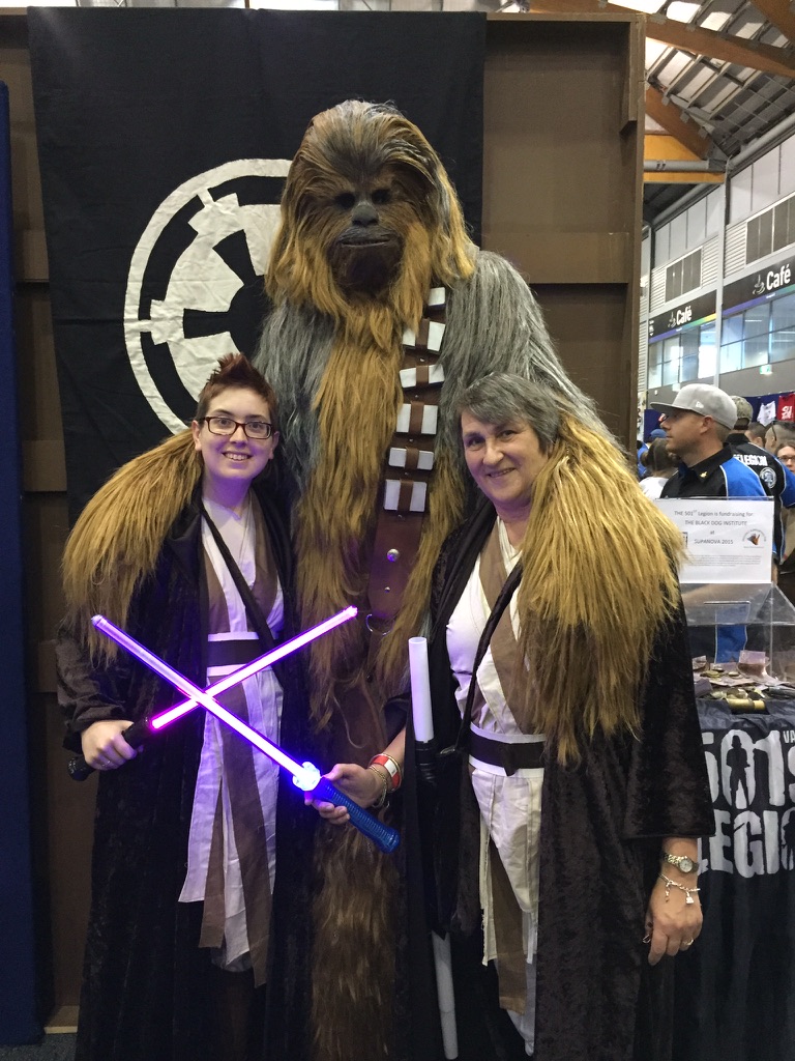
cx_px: 398
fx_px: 888
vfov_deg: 61.7
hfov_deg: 48.2
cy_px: 530
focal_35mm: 29
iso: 320
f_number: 2.2
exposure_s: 1/25
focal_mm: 4.15
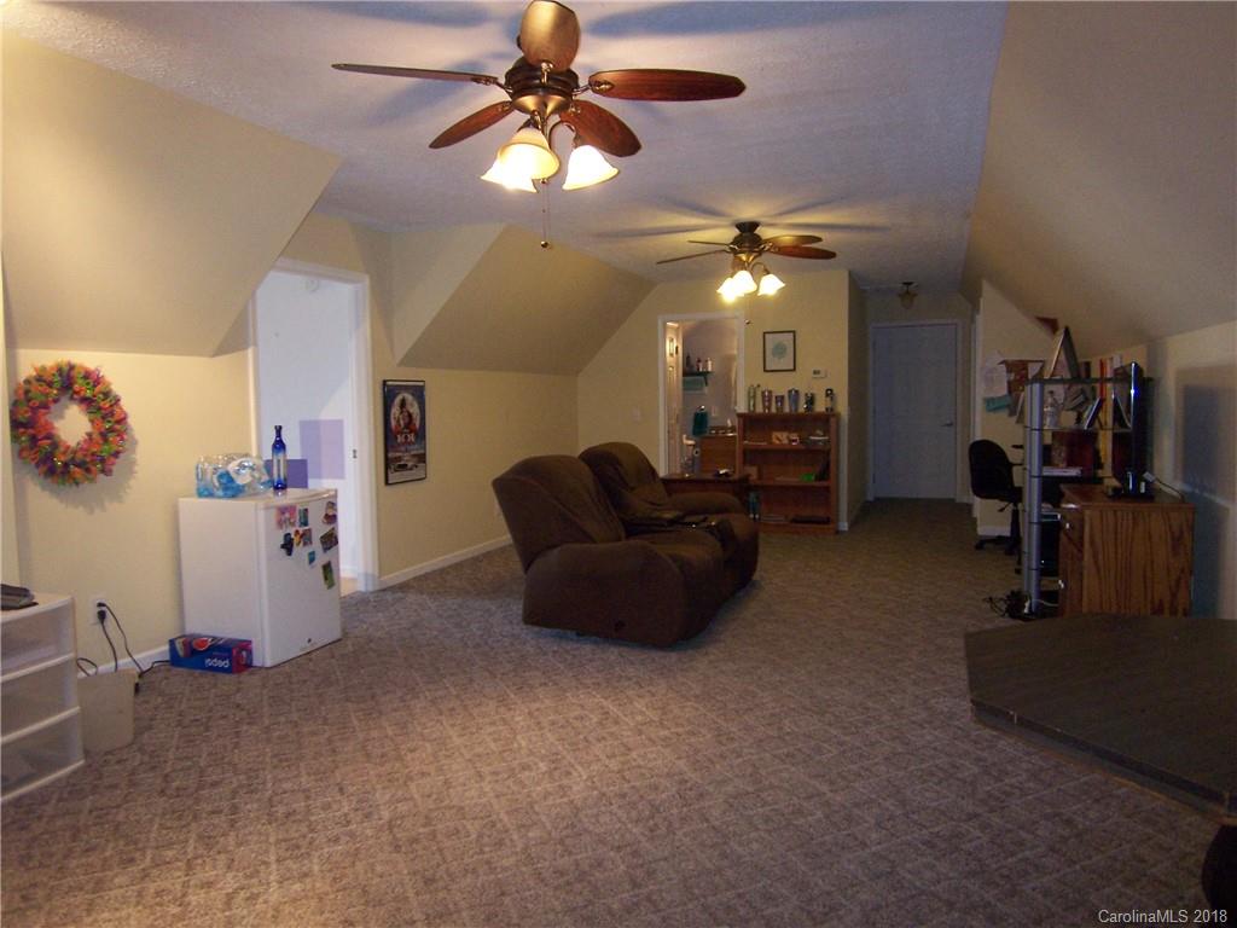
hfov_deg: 73.9
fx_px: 822
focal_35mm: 23
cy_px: 464
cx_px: 618
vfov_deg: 58.9
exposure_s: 1/30
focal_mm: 3.8
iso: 200
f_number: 2.8
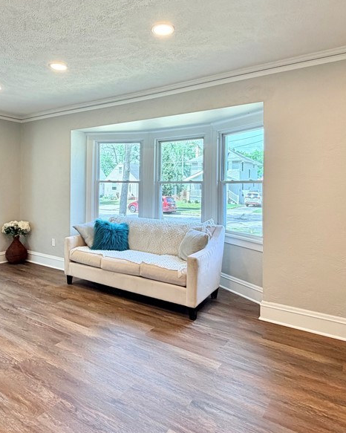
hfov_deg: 58.7
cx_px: 163
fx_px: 307
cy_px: 185
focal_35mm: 24
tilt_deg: +1.0
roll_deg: -0.3
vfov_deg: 69.9
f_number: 2.2
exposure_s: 1/120
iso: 100
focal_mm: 2.22
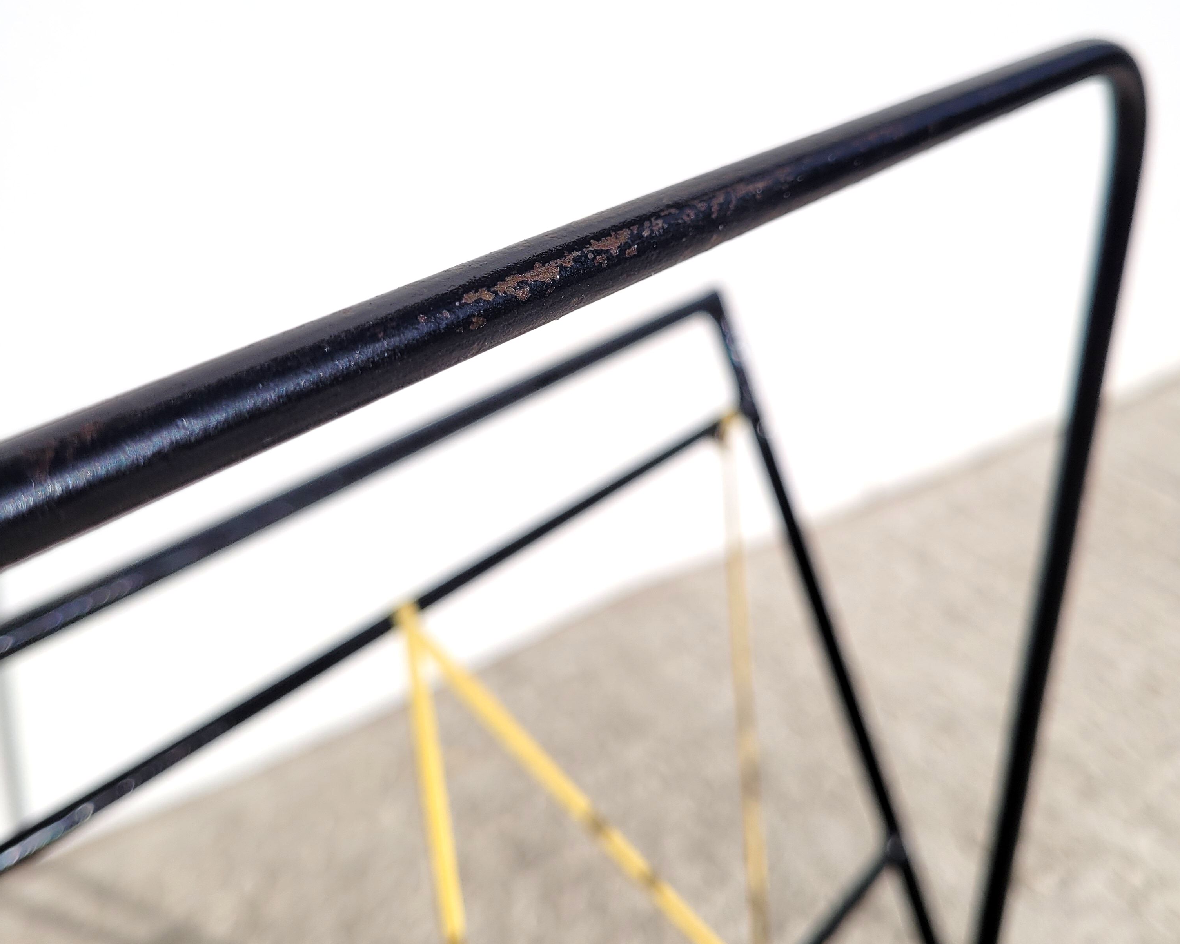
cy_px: 300
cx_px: 591
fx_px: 1187
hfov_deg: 52.8
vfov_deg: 42.6
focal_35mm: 34
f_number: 1.8
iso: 40
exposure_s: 1/6493
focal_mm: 5.4
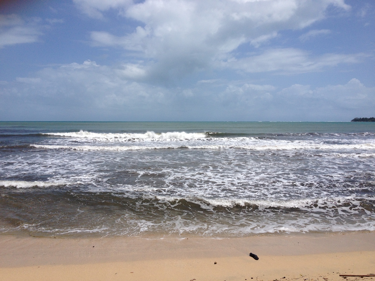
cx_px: 188
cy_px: 140
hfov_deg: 52.6
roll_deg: -0.1
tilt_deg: -6.7
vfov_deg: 40.7
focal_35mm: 35
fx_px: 379
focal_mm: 4.28
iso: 50
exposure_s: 1/4608
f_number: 2.4
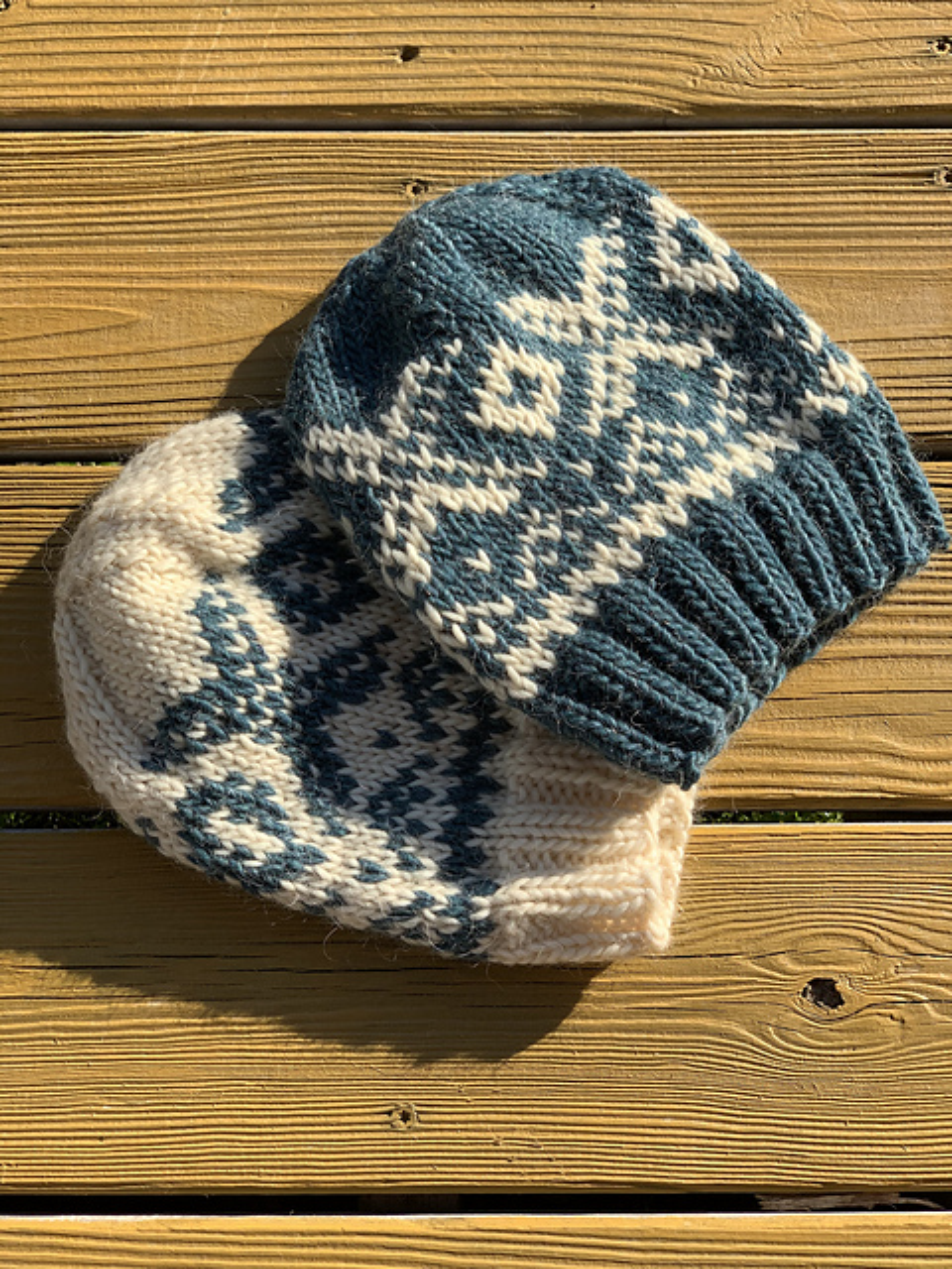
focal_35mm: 52
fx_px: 1907
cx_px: 476
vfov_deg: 36.8
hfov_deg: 28.0
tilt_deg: -77.0
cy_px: 634
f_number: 2.4
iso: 16
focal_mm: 6
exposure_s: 1/639
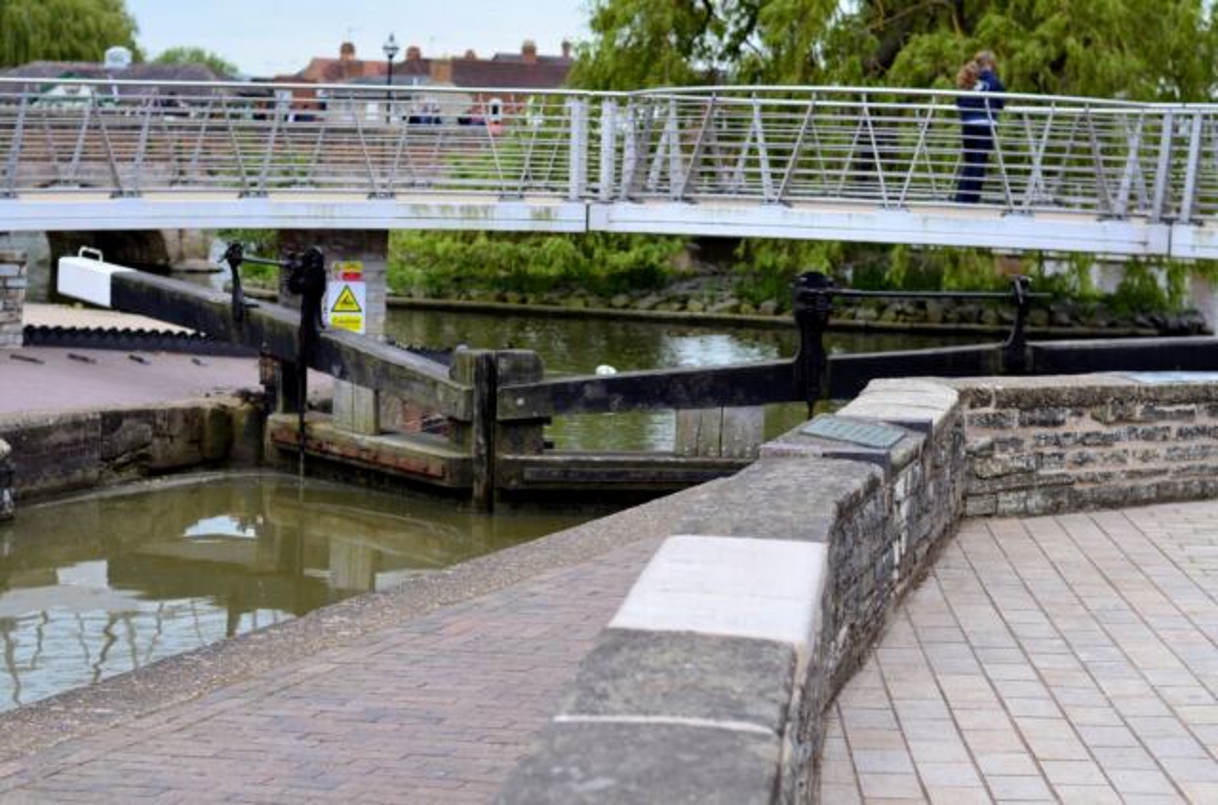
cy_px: 402
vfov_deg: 18.1
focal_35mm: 75
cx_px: 609
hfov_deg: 27.1
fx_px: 2531
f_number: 3.2
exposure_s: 1/320
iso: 200
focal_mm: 50
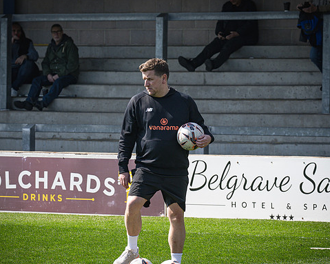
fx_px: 2871
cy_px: 162
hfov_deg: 6.6
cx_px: 168
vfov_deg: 5.3
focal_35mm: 294
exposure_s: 1/1000
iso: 200
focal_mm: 135
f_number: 5
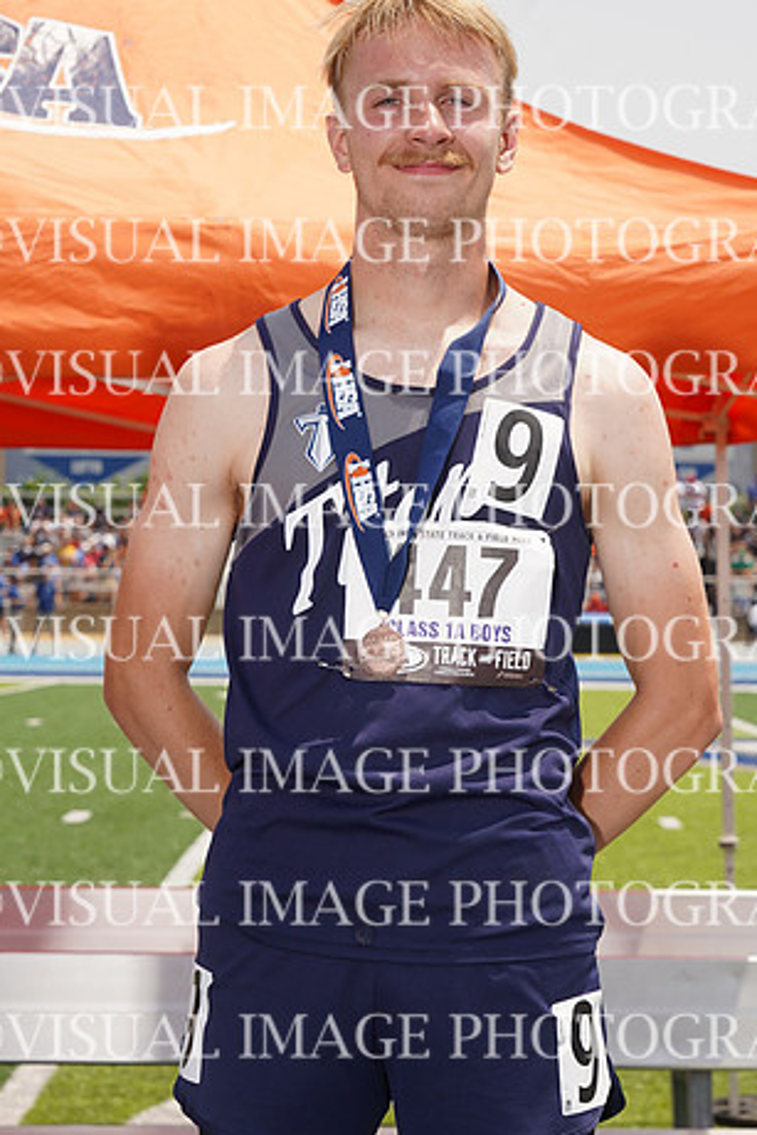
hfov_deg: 14.1
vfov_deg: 21.0
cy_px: 439
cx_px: 433
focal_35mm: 97
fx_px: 3057
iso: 100
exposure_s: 1/200
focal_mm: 77
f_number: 9
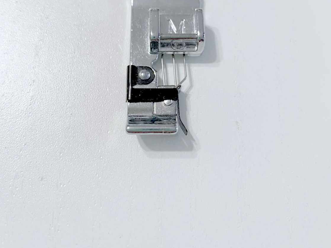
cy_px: 54
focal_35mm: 35
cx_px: 167
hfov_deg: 52.6
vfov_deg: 39.3
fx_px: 335
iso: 125
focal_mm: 4.2
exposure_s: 1/50
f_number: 1.8
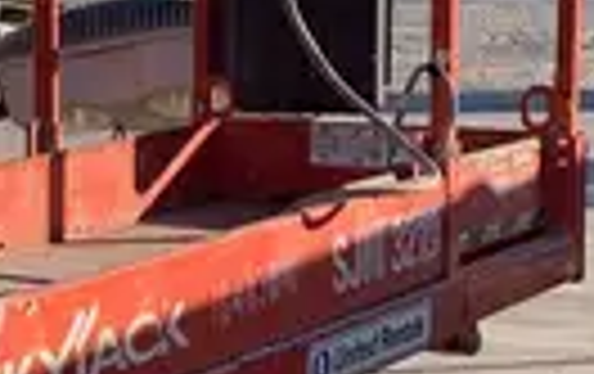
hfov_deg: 13.4
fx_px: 2481
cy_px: 201
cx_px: -32
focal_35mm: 153
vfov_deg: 8.6
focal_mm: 4.25
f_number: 1.8
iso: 25
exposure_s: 1/1387
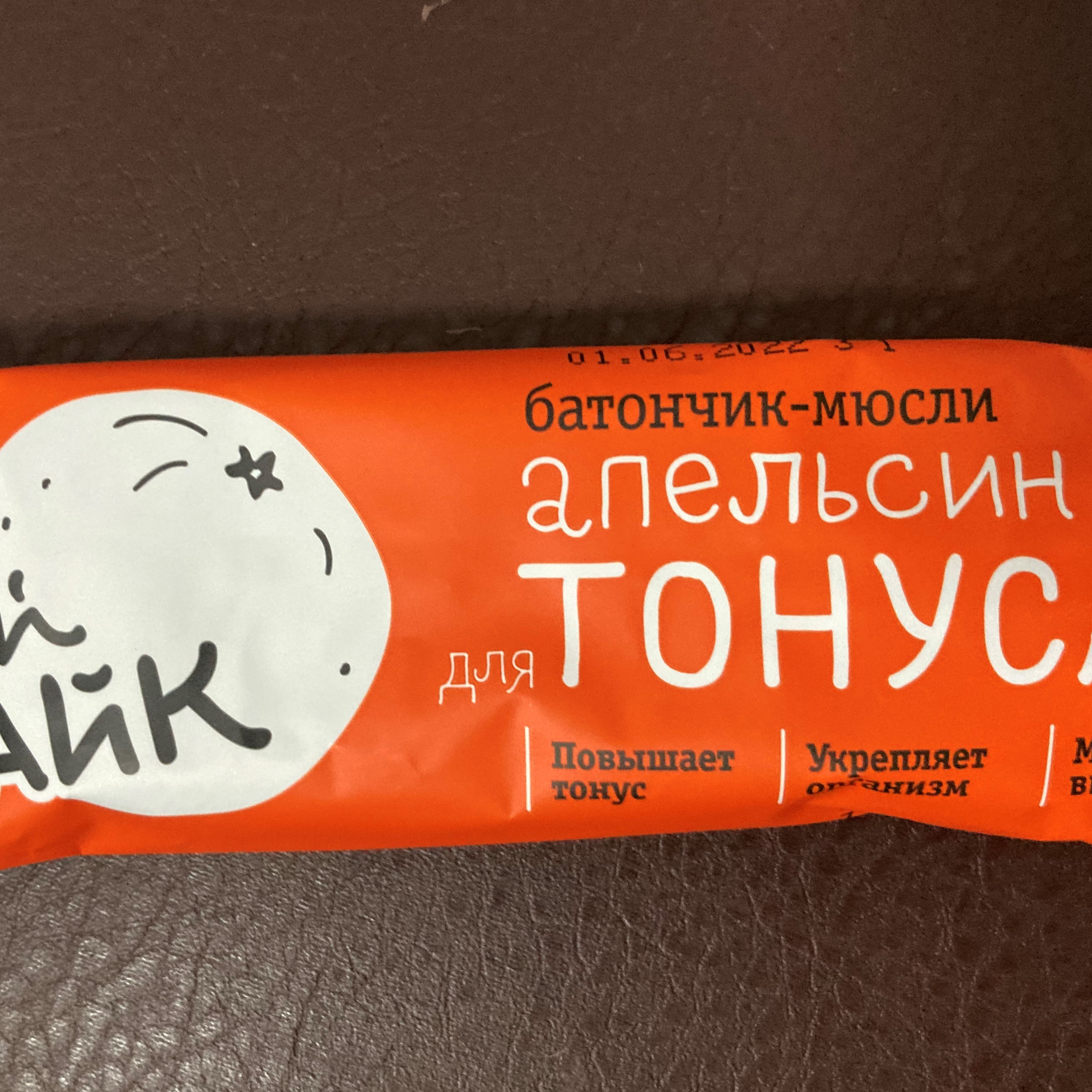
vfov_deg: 43.9
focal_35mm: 38
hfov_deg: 43.7
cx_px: 467
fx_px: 1356
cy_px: 539
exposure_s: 1/44
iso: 320
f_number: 1.8
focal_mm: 3.99
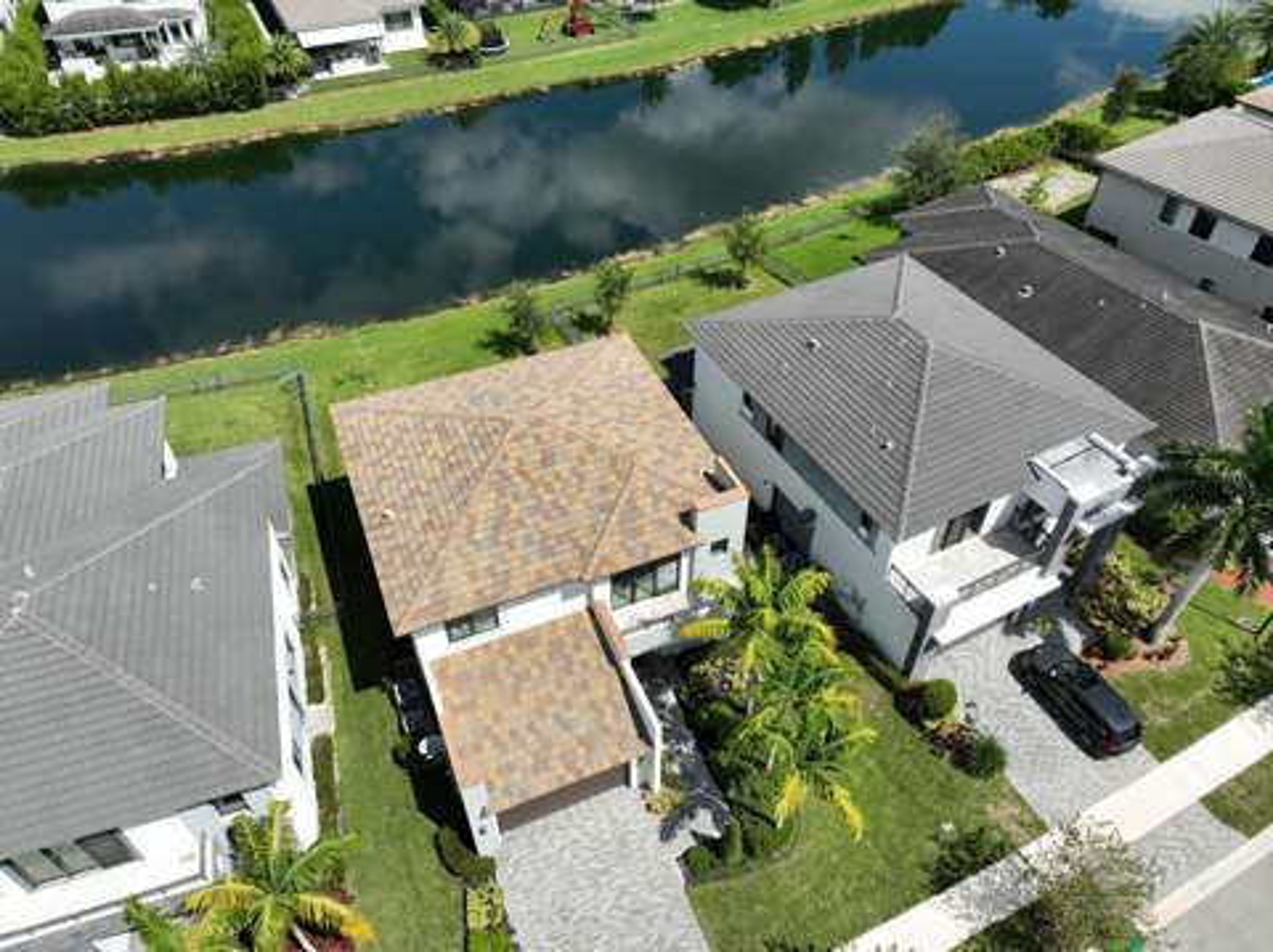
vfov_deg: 56.7
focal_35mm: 24
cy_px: 476
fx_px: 882
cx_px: 636
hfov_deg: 71.7
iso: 140
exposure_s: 1/2500
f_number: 2.8
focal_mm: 12.29
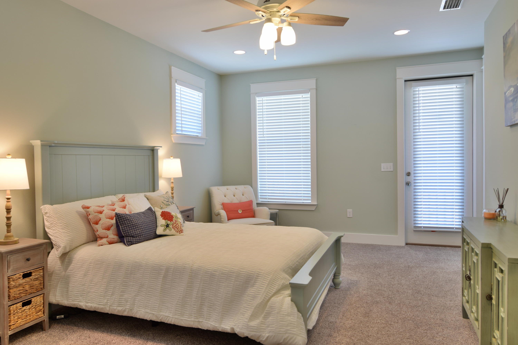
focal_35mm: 26
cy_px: 172
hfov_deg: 70.4
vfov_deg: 50.4
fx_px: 367
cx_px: 259
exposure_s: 1/10
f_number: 5.6
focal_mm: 17
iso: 200
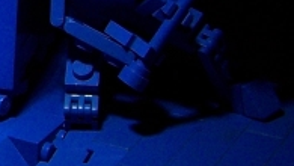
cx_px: -95
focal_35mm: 170
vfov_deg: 7.1
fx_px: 1326
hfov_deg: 12.3
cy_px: -2
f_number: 2.8
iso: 160
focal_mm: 6.3
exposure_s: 1/8
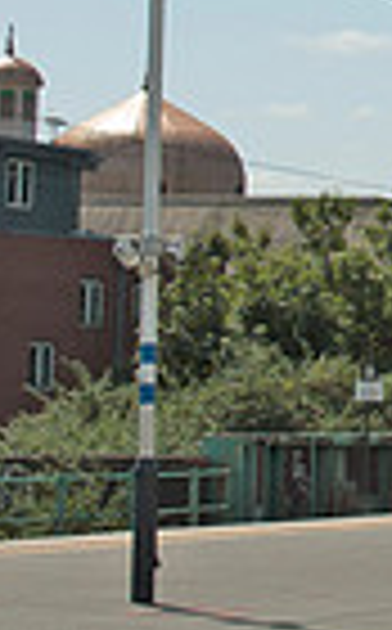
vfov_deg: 12.2
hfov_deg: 6.9
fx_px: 2937
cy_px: 162
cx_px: 1144
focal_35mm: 171
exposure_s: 1/400
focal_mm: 27
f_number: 10
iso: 200
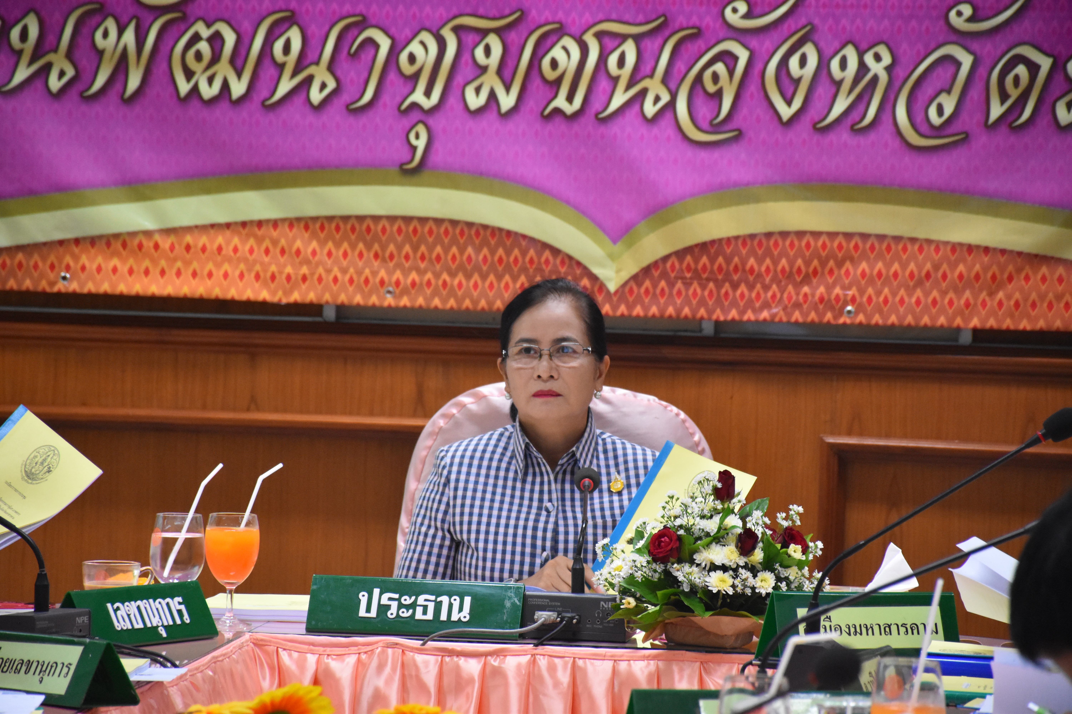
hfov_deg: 9.8
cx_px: 536
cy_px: 357
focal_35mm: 210
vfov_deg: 6.5
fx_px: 6253
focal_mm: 140
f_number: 5.6
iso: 3200
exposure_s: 1/125
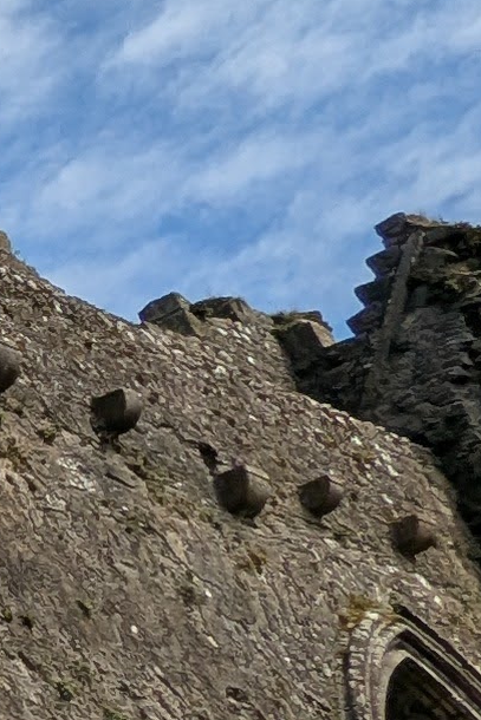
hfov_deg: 8.0
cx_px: -1417
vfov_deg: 18.6
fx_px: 2203
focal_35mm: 110
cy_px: 322
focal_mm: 2.35
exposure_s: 1/2584
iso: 44
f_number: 2.2
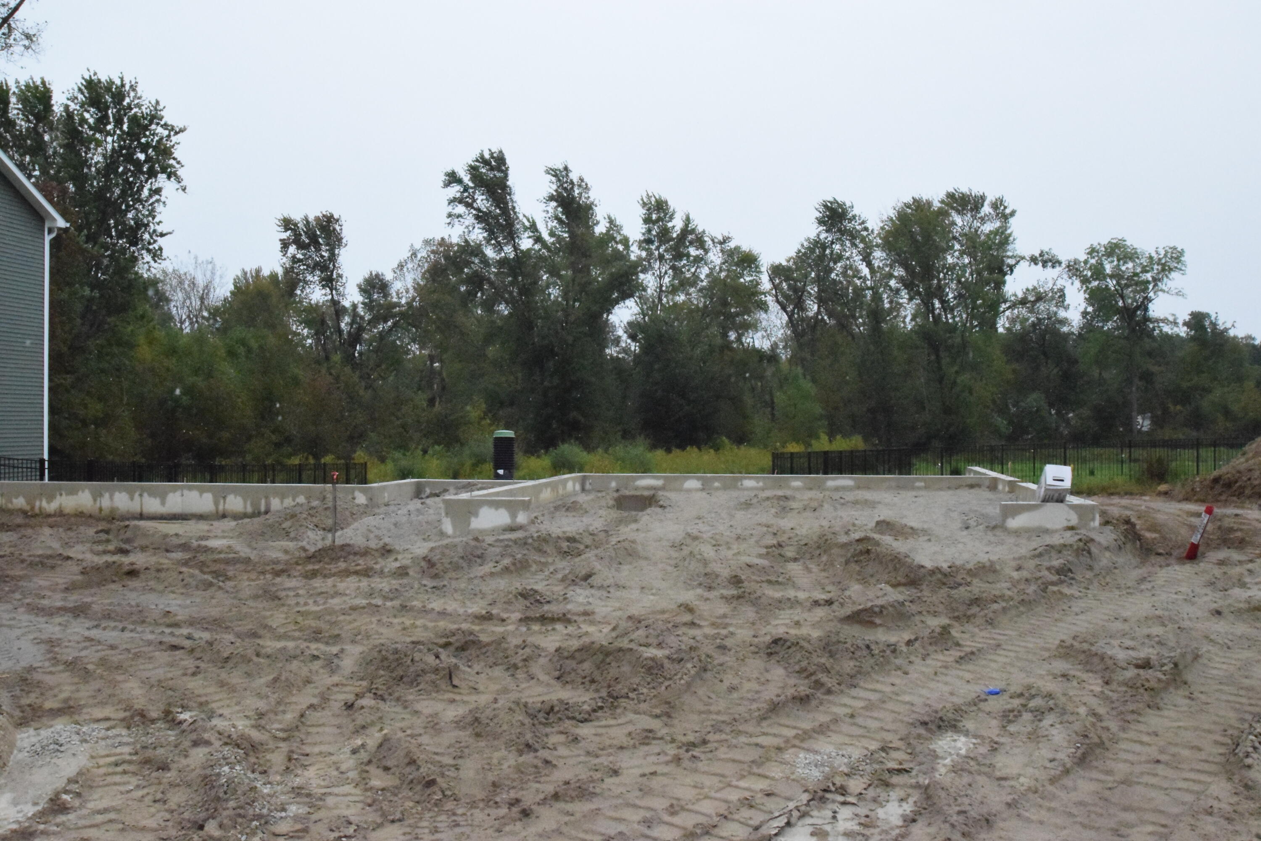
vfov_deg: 36.9
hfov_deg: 53.1
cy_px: 420
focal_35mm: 36
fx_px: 1261
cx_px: 630
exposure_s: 1/2000
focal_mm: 24
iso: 12800
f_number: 14
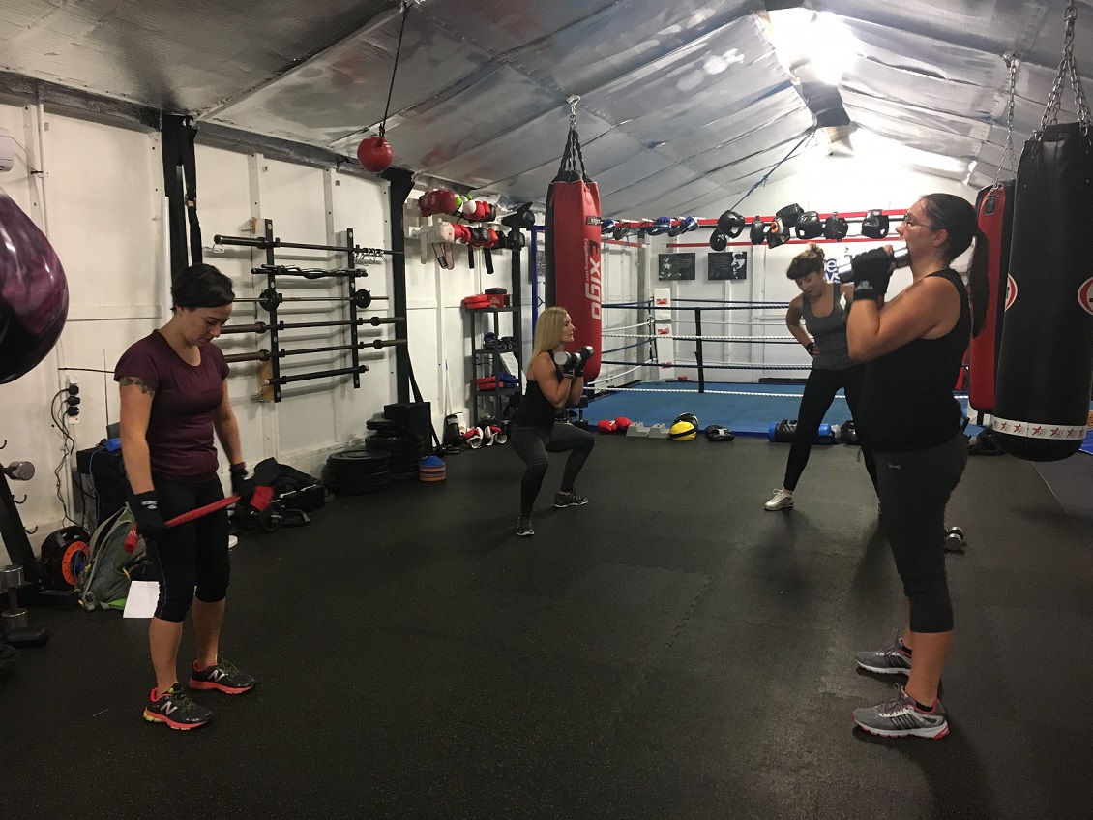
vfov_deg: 48.2
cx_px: 546
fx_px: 915
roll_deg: +0.1
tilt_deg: -7.6
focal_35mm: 29
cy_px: 410
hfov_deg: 61.7
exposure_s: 1/25
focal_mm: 4.15
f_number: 2.2
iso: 200
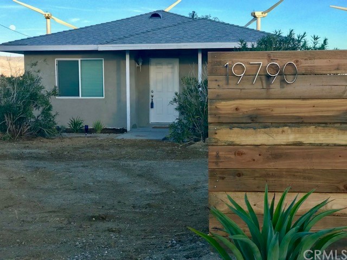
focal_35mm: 57
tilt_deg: -5.2
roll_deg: -0.1
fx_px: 571
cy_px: 130
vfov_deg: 25.7
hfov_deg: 33.8
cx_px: 174
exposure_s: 1/156
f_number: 2.8
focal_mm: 6.6
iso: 20
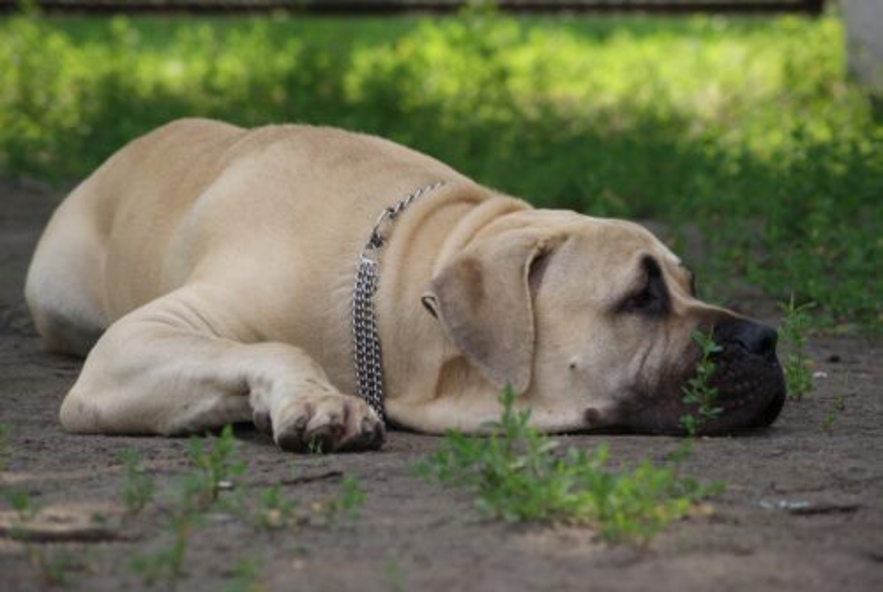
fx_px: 3869
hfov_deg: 13.0
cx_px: 442
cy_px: 296
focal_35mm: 158
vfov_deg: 8.7
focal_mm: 105
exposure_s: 1/250
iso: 100
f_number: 5
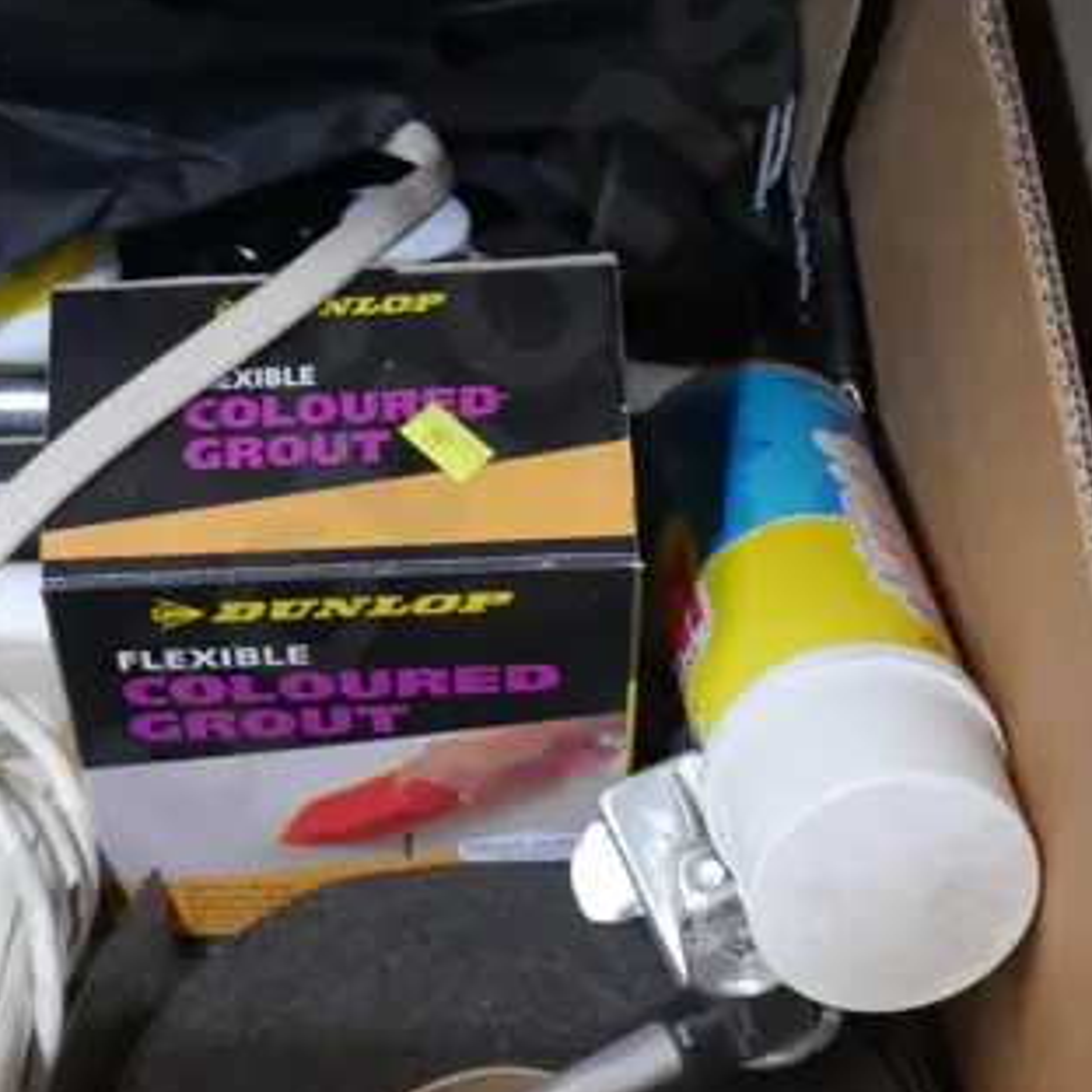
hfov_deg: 18.5
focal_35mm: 93
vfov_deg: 18.6
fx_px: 3319
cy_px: 721
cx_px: 208
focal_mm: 16
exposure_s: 1/60
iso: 1000
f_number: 3.6
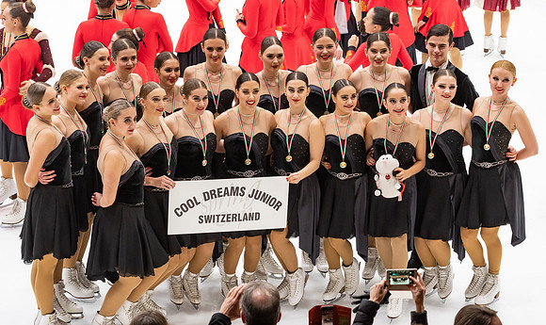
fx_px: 1652
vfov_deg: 11.2
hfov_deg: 18.8
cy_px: 136
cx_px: 263
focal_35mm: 113
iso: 800
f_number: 4.5
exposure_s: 1/125
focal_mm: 70
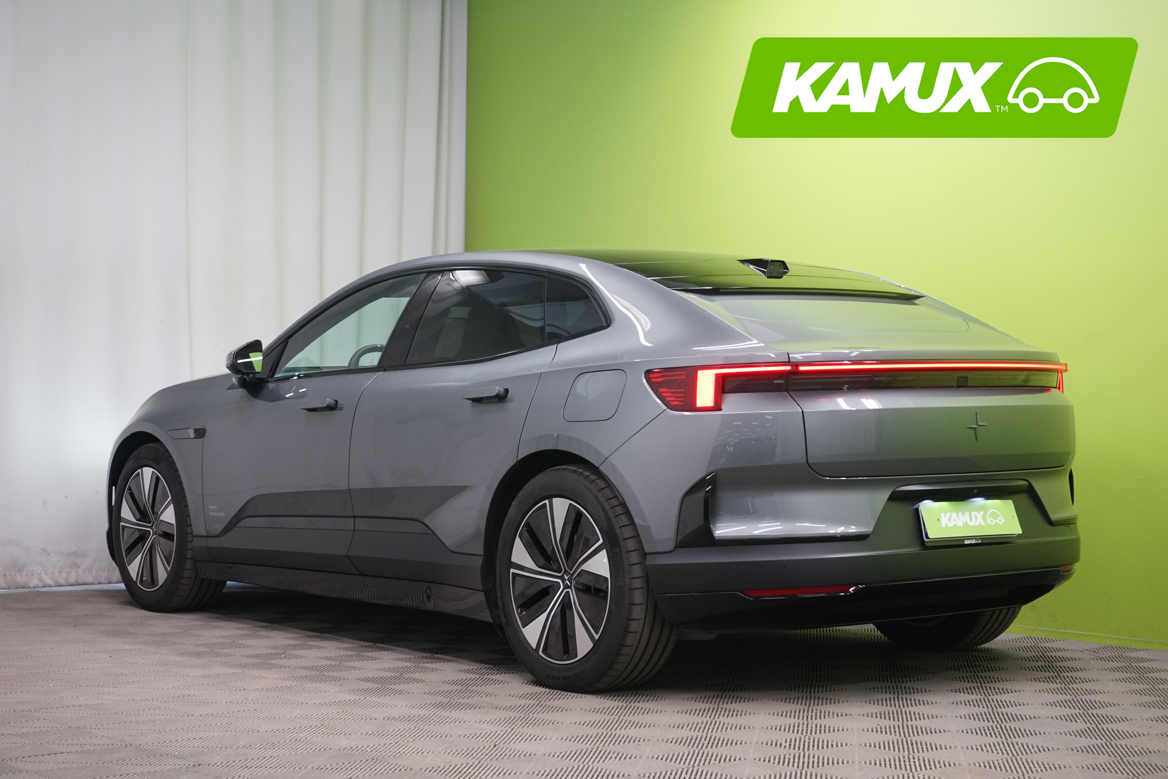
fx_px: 2044
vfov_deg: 21.6
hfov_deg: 31.9
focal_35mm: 63
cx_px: 584
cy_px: 390
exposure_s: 1/20
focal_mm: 63
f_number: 8
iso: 2000
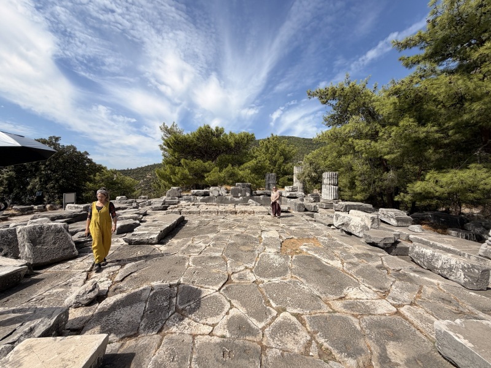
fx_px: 199
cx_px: 246
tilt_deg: -0.7
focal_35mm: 14
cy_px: 184
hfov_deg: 102.1
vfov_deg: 85.7
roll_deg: -0.3
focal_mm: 2.22
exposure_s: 1/1050
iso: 20
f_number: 2.2
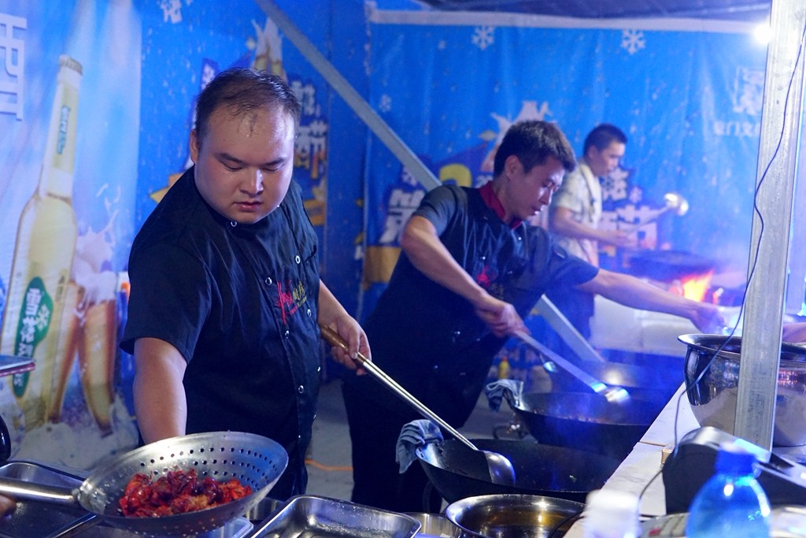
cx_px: 403
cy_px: 269
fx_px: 1231
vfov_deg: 24.6
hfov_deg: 36.2
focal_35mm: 55
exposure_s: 1/30
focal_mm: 55
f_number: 5
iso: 6400
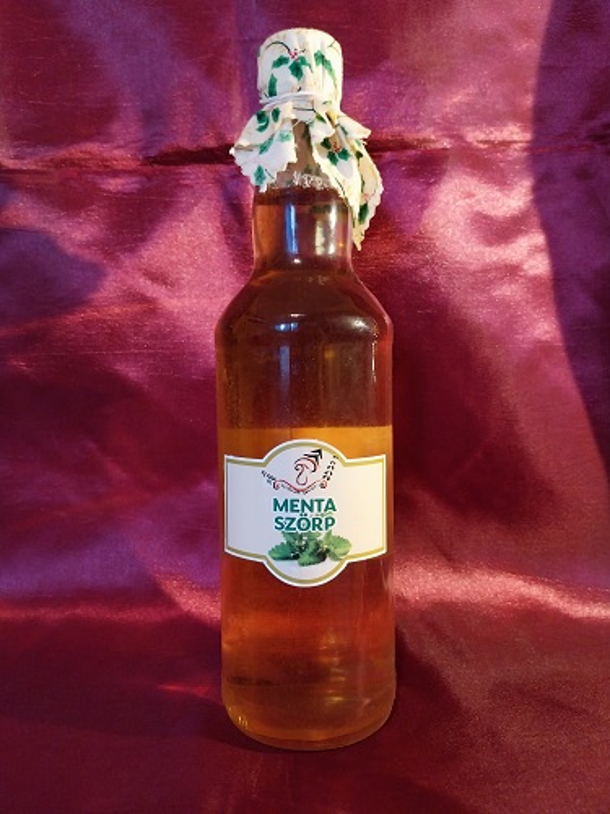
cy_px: 407
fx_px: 611
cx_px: 305
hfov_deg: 53.1
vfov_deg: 67.3
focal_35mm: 26
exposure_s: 1/25
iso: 400
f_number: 1.8
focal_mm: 4
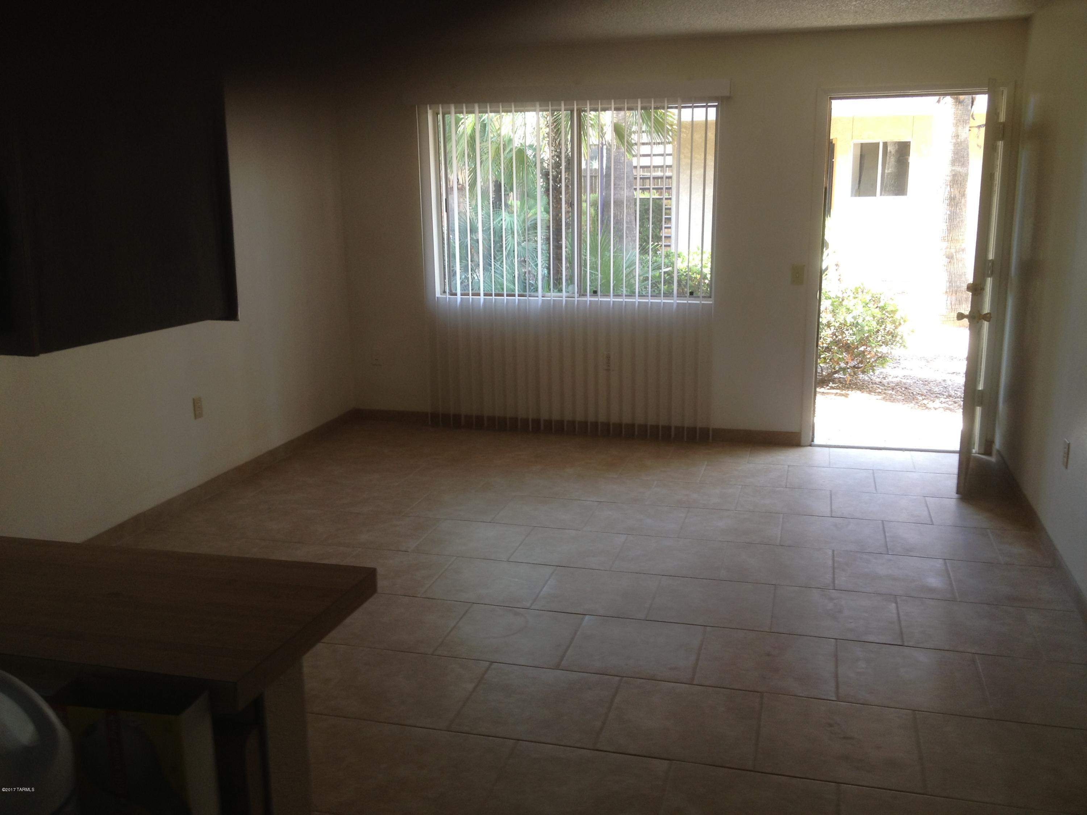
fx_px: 1099
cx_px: 544
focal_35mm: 35
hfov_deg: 52.6
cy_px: 408
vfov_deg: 40.7
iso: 50
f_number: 2.4
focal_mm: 4.28
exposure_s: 1/40
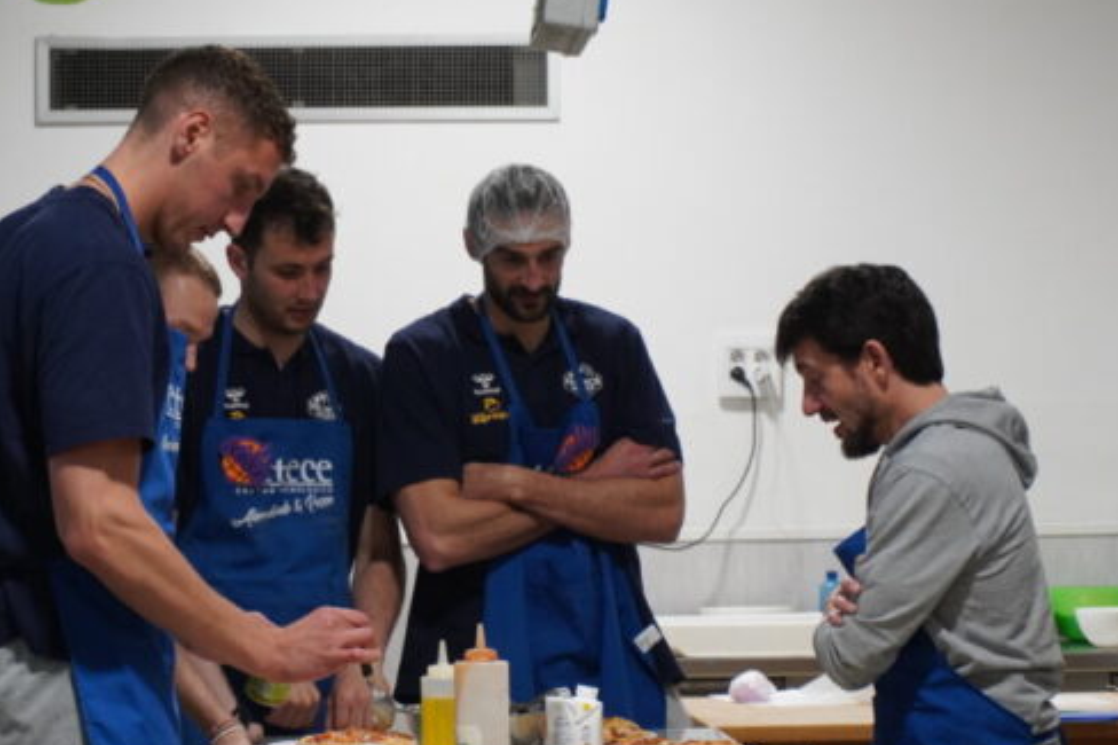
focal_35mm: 118
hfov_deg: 17.3
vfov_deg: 11.6
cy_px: 463
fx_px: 3663
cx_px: 438
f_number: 5.6
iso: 1000
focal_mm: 50
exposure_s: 1/160
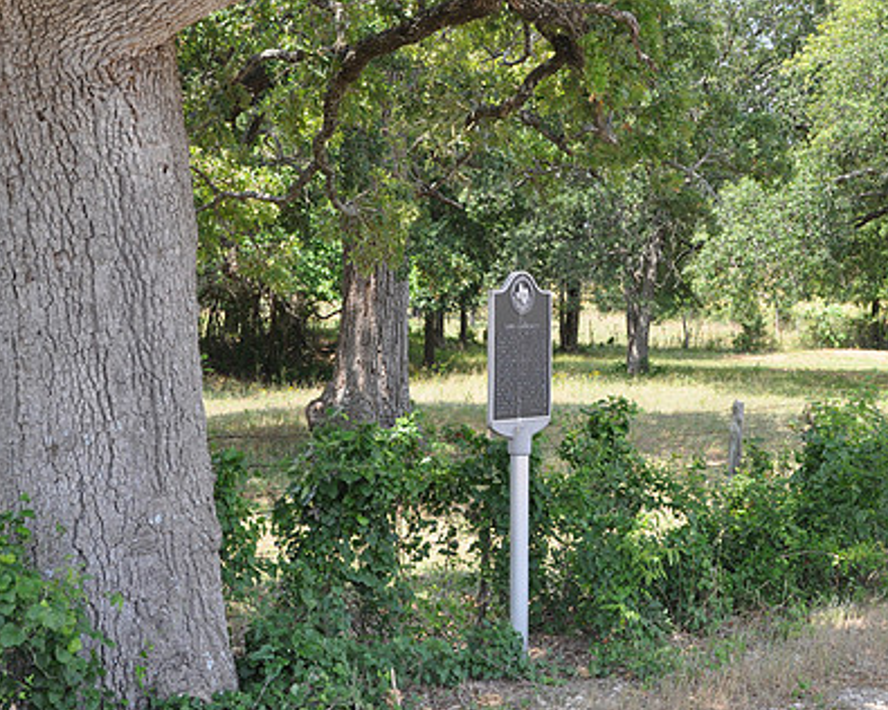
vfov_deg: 24.6
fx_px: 1629
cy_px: 392
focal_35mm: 62
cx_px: 522
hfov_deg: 30.4
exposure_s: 1/125
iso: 360
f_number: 5.6
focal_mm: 30
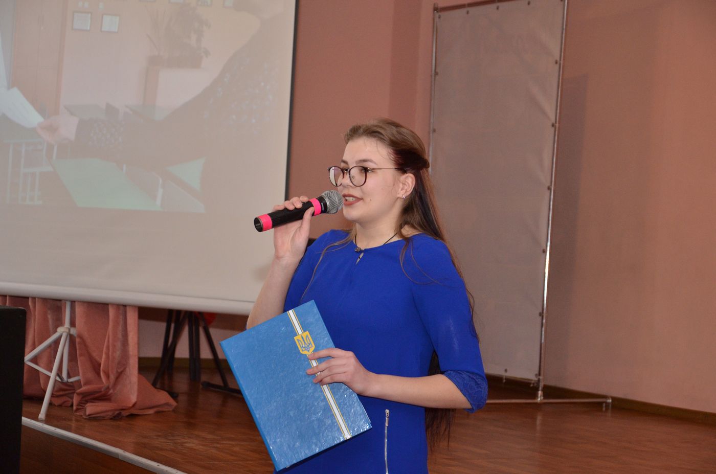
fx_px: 1727
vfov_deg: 15.6
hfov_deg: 23.4
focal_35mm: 87
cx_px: 358
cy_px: 237
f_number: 5
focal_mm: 58
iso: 1000
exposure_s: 1/200
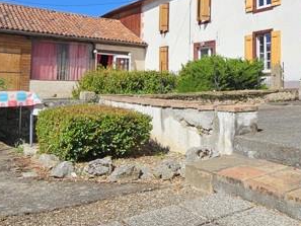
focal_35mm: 35
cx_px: 234
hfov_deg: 49.9
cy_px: 66
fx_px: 304
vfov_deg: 40.0
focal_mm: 2.2
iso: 50
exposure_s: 1/3667
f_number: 2.2
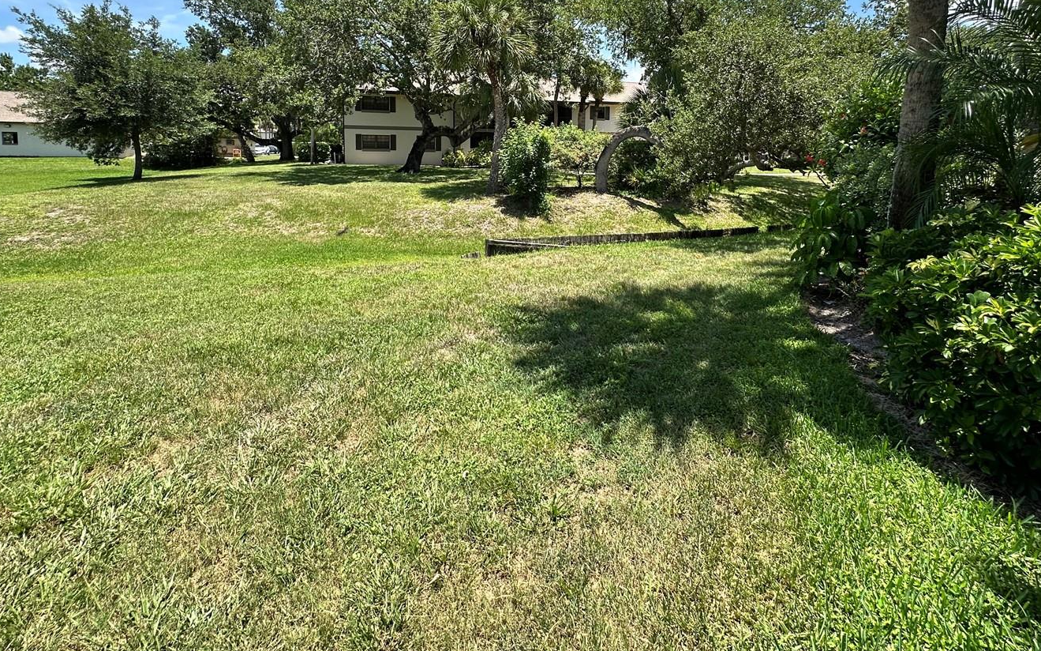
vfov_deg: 62.4
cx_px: 545
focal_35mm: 18
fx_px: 511
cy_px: 189
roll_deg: -0.8
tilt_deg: -4.4
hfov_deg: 91.0
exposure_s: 1/774
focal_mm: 2.22
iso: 40
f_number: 2.2
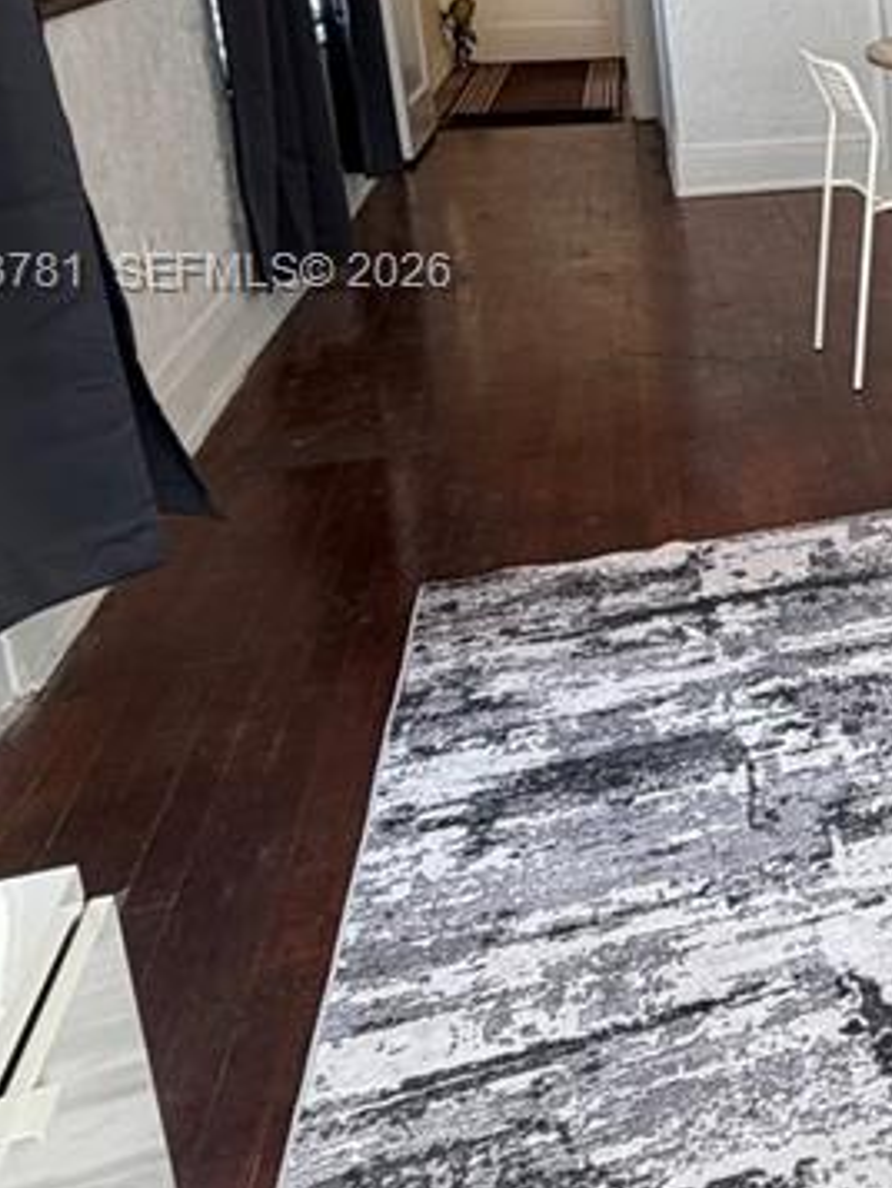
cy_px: 276
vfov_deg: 39.2
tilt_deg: -13.4
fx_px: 1614
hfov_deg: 24.3
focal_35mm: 47
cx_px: 1335
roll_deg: -0.7
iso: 125
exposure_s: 1/120
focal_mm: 2.22
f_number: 2.2
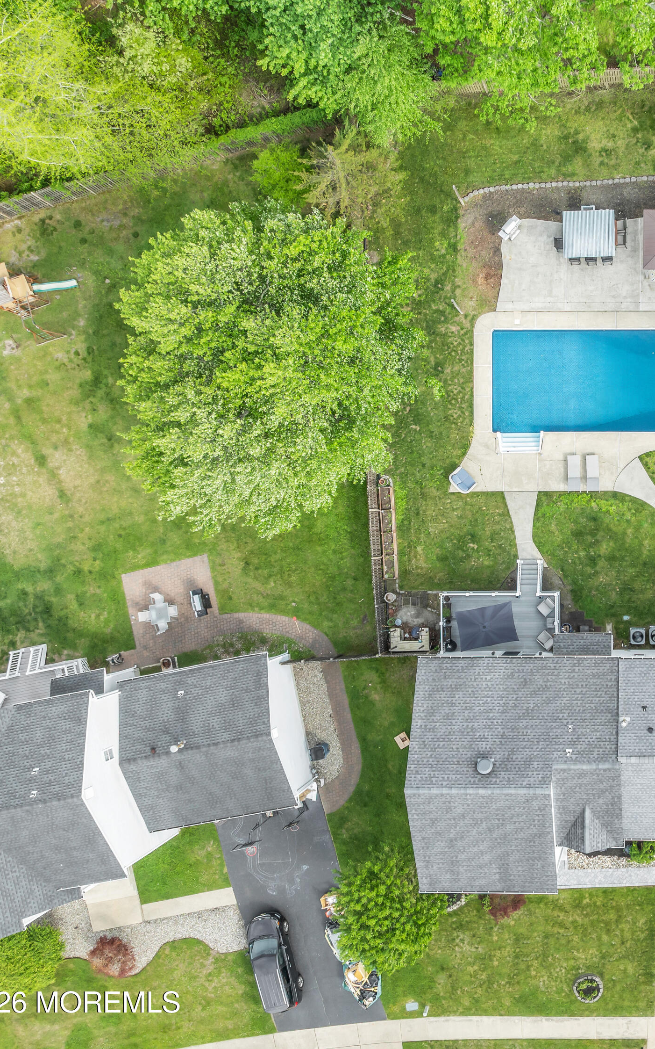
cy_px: 525
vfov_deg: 56.7
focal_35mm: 34
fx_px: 971
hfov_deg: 34.3
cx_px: 640
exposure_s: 1/200
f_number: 2.8
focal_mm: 12.29
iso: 100
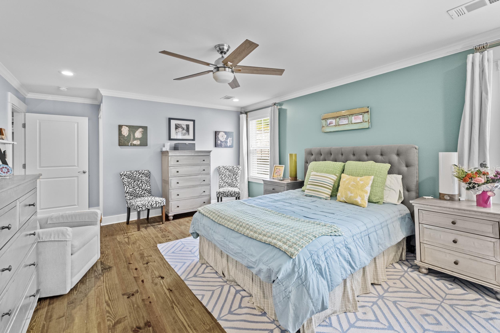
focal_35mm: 15
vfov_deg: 77.3
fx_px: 208
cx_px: 250
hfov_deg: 100.4
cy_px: 166
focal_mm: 10
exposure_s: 1/1.25
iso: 400
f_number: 7.1
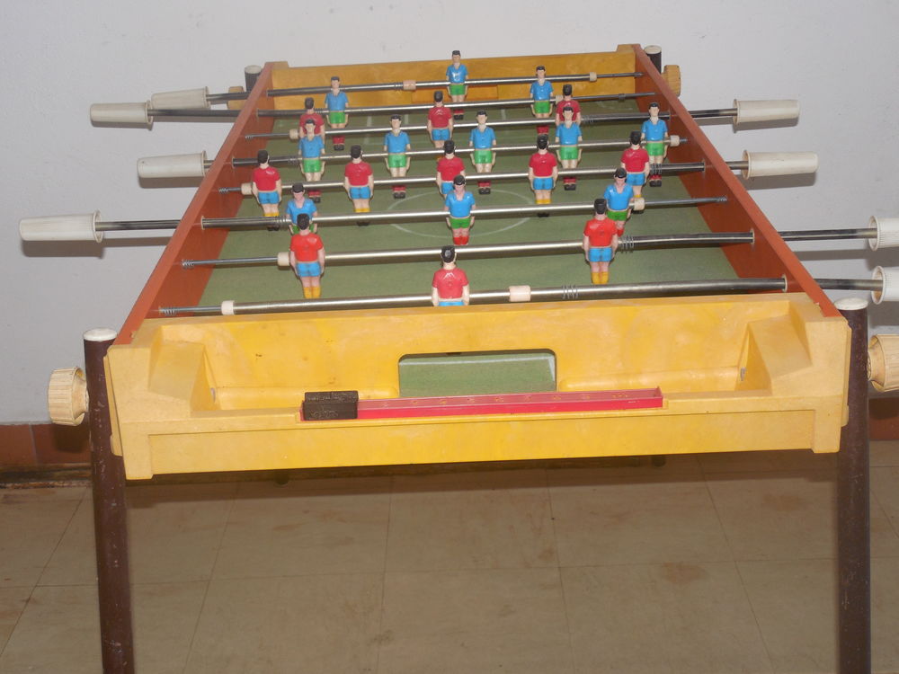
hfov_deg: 39.7
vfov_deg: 30.3
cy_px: 337
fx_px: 1247
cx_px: 450
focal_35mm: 48
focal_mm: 8.7
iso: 200
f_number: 4
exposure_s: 1/60
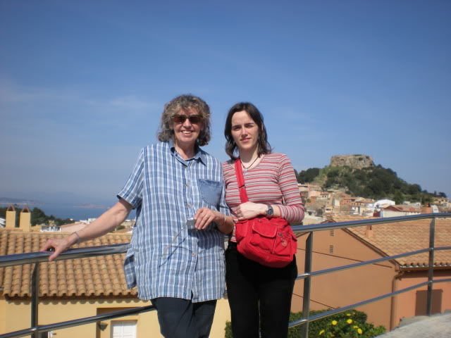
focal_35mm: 38
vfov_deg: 37.7
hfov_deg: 49.0
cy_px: 169
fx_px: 495
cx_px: 226
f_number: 4.6
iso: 64
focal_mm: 6.3
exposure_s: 1/718
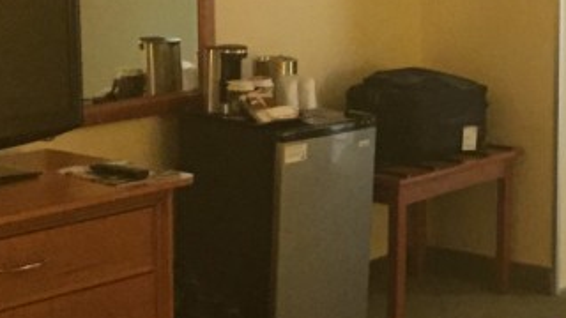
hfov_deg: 20.9
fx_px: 1516
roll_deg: +0.3
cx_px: 469
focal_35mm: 101
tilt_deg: -9.5
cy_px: 118
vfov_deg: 12.0
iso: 400
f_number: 2.2
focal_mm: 4.15
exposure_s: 1/15
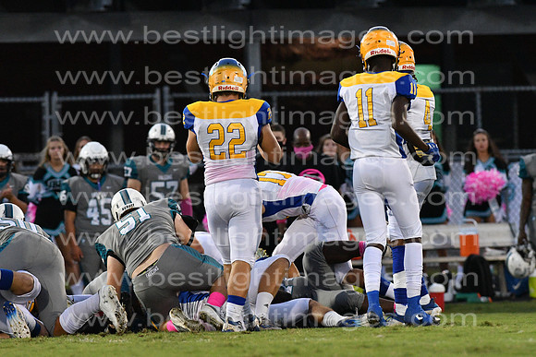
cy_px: 178
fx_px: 6701
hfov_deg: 4.6
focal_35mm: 450
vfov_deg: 3.1
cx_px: 268
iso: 6400
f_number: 5.6
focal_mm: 300
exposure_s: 1/1000
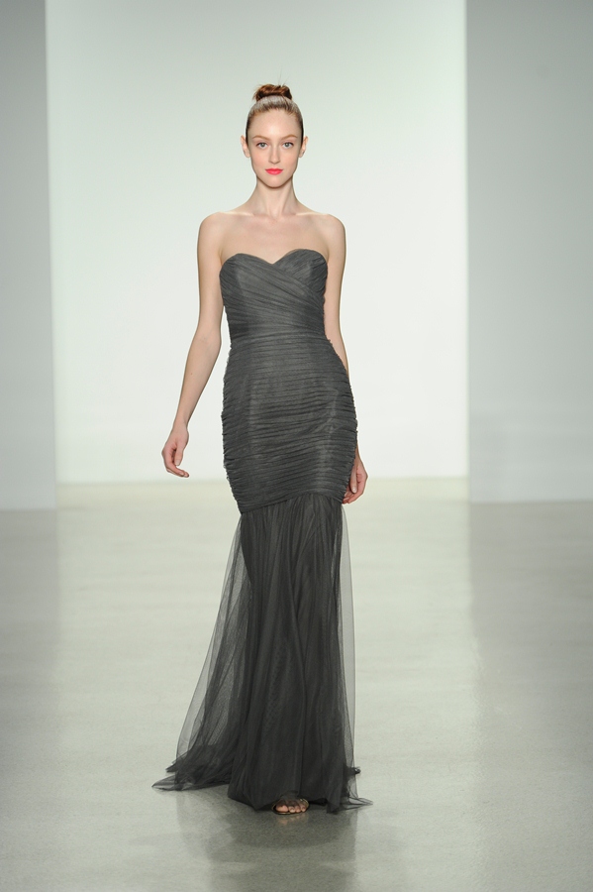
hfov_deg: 8.3
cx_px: 296
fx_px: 4081
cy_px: 446
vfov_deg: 12.5
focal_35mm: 165
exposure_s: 1/400
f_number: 4
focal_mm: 165
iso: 1250
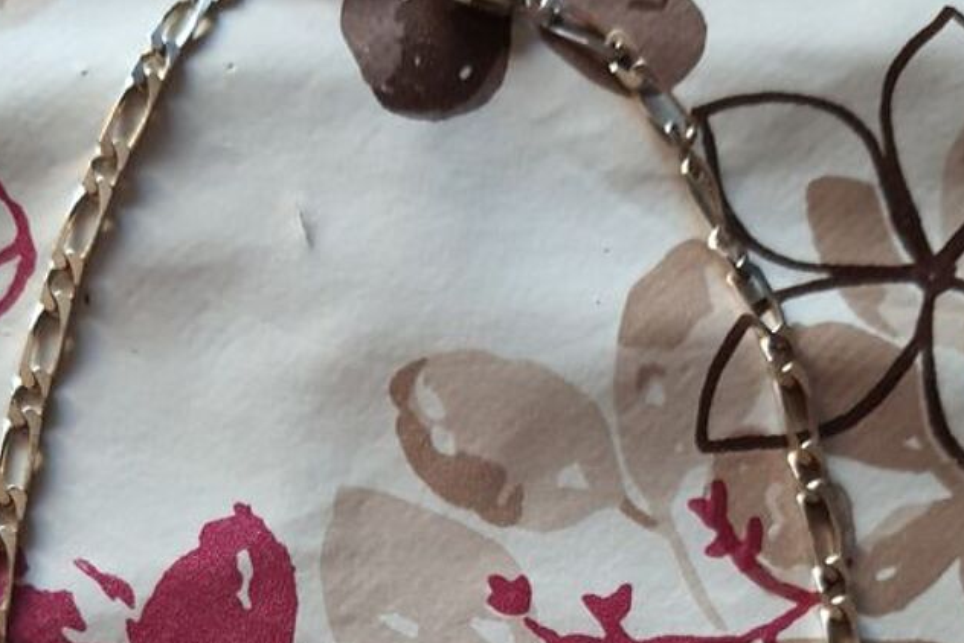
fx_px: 1527
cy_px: 816
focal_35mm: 57
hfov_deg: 35.0
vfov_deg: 21.7
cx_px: 448
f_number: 1.7
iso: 320
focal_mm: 4.32
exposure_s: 1/50
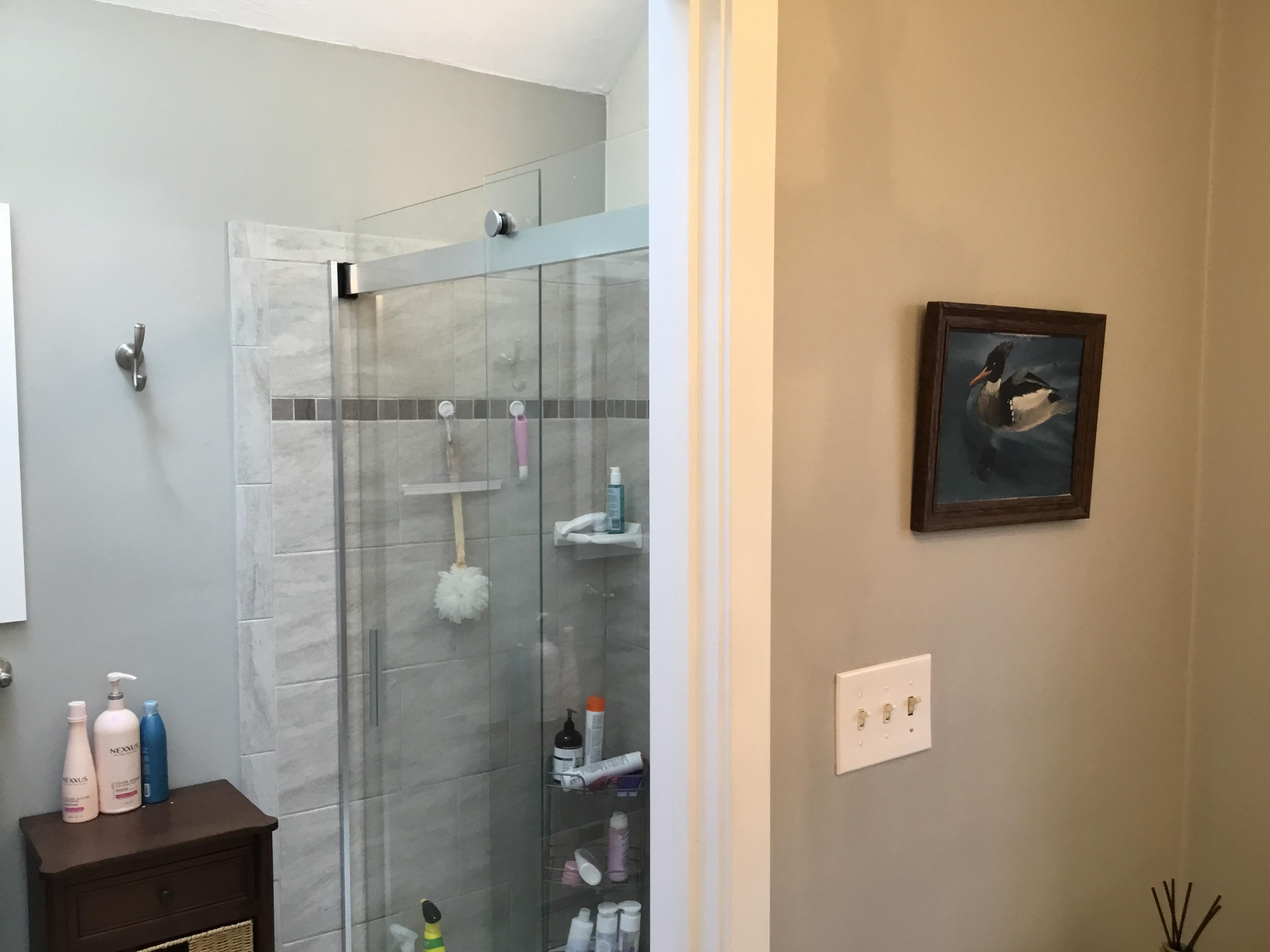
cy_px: 476
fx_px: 1137
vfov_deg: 45.4
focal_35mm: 31
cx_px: 635
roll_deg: -1.3
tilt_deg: -7.1
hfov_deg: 58.4
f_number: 2.4
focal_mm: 3.3
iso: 50
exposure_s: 1/30
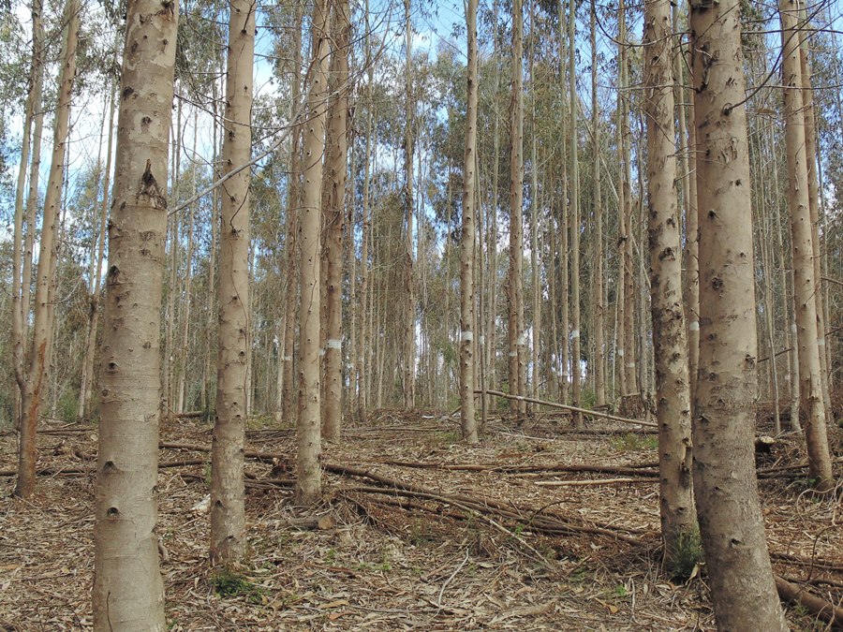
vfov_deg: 35.1
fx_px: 998
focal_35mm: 41
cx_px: 422
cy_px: 316
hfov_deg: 45.8
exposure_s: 1/320
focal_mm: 7.4
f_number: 3.6
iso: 100
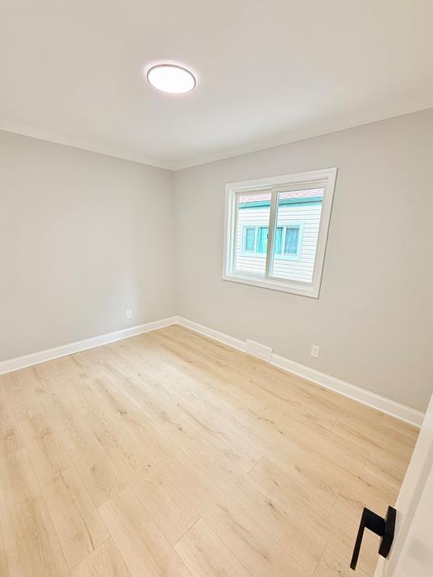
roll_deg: -1.8
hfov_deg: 81.8
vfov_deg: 98.0
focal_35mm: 15
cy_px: 307
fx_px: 250
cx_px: 221
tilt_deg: -15.2
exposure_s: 1/120
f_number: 2.2
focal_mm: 2.22
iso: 125
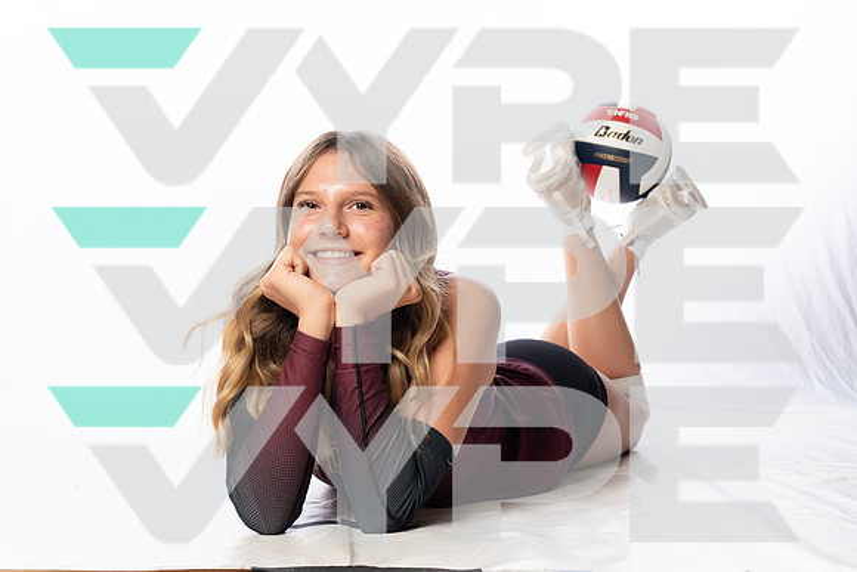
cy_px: 286
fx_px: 1357
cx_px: 428
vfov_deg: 23.8
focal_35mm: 57
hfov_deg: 35.0
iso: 640
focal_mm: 57
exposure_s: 1/250
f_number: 8
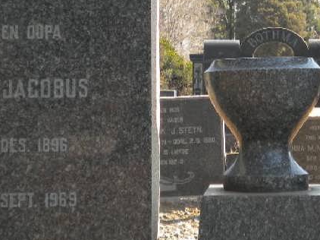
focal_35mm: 148
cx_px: 233
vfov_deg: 10.0
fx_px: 1367
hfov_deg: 13.3
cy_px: 69
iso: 80
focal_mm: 9.3
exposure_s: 1/242
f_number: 3.9
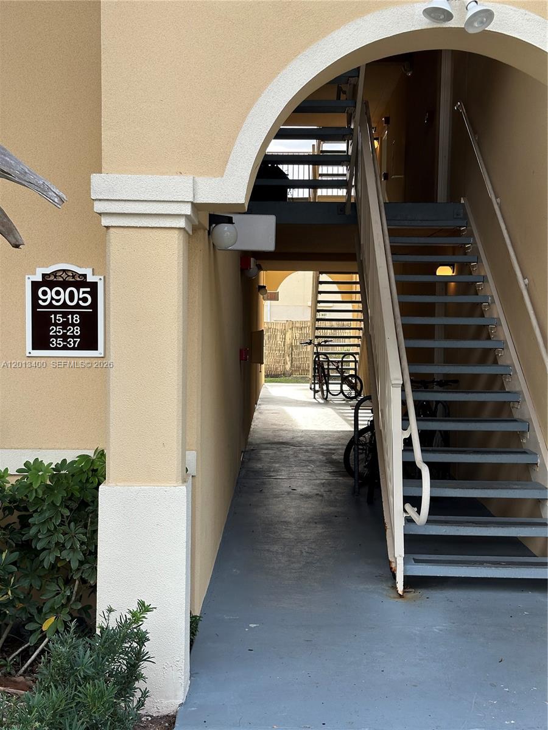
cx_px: 274
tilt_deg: -3.2
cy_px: 365
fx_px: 1013
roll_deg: -1.4
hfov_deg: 30.3
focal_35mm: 48
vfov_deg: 39.7
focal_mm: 6.86
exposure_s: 1/373
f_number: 1.78
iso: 64
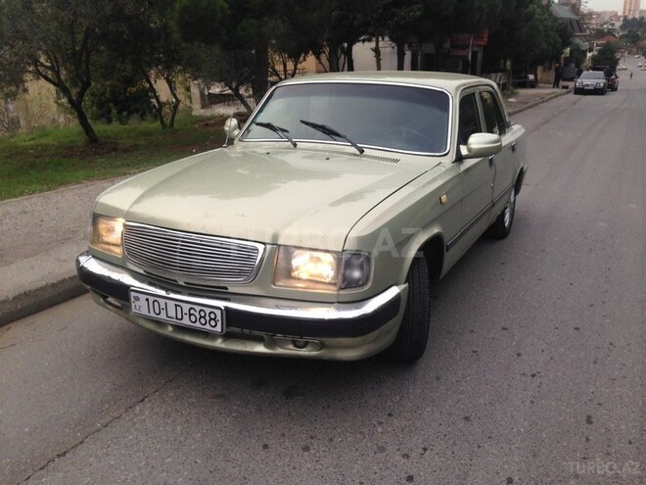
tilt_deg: -19.6
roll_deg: -0.1
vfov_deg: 42.9
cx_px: 323
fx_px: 616
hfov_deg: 55.4
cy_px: 242
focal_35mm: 33
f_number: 2.4
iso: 50
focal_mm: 4.12
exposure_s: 1/148
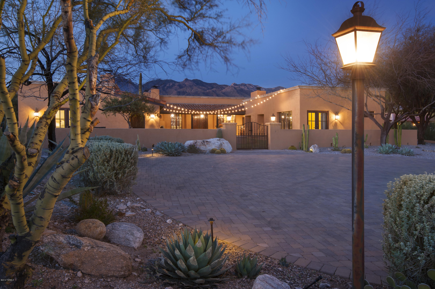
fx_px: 326
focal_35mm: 27
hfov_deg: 67.4
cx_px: 218
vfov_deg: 47.9
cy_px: 144
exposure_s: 6
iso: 400
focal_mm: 27
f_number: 10
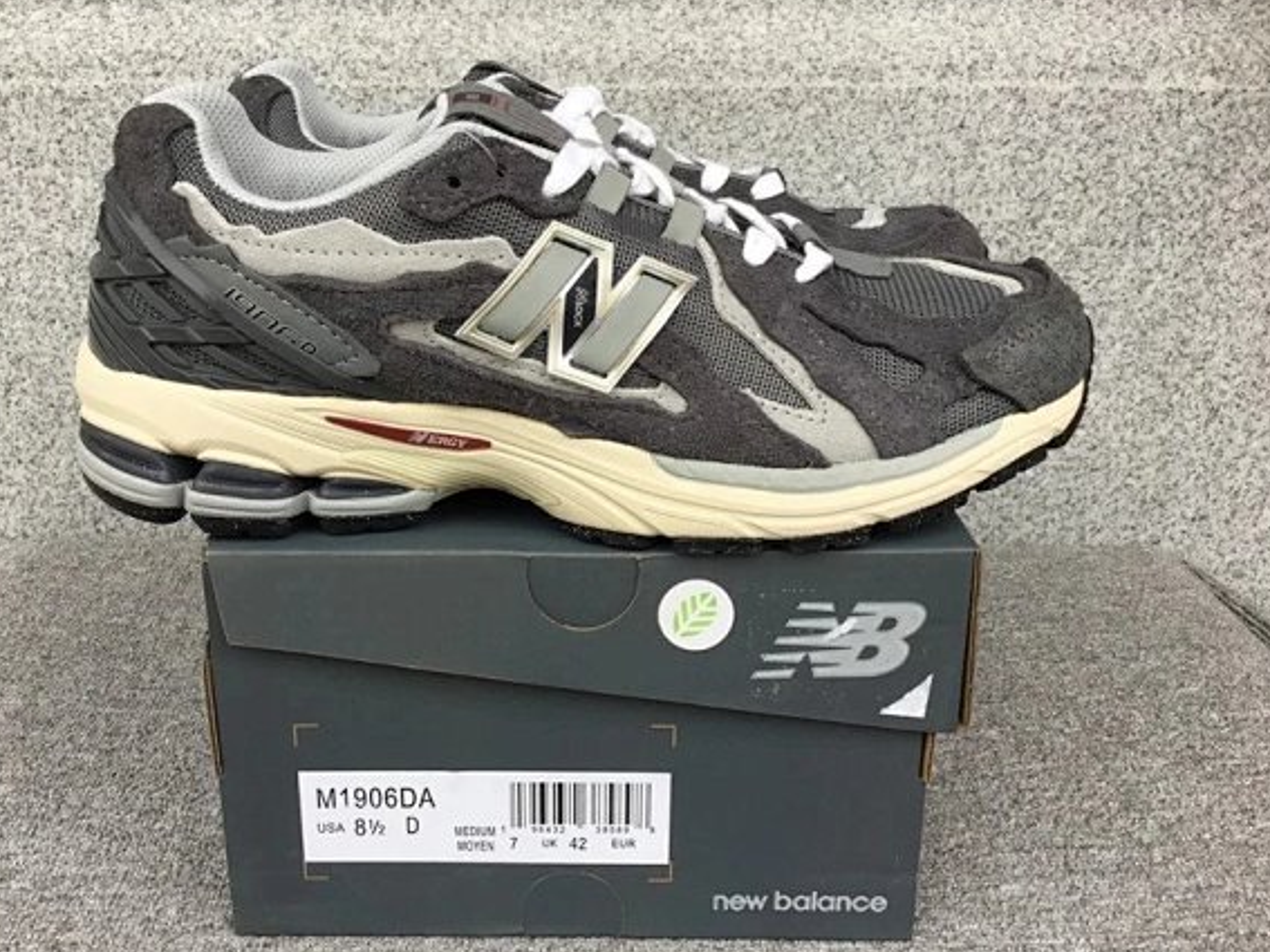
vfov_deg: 40.7
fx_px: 1284
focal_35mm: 35
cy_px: 470
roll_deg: -0.4
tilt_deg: -18.9
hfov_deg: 52.6
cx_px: 585
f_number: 2.4
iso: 32
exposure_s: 1/60
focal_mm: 3.3
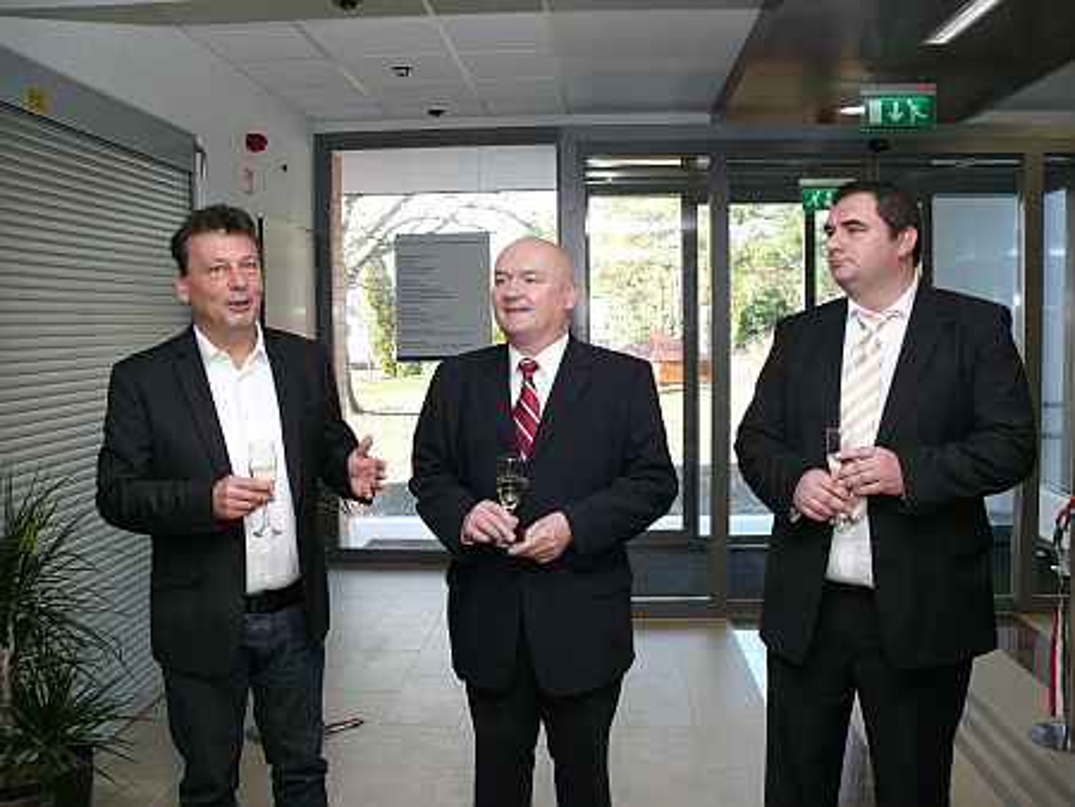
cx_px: 538
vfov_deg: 40.7
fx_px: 1088
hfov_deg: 52.6
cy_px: 404
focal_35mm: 35
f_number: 2.8
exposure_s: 1/60
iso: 100
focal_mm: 7.4
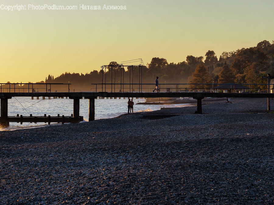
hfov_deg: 12.7
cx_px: 137
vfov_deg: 9.5
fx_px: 1235
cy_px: 102
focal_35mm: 156
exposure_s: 1/125
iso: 200
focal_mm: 78
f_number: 11
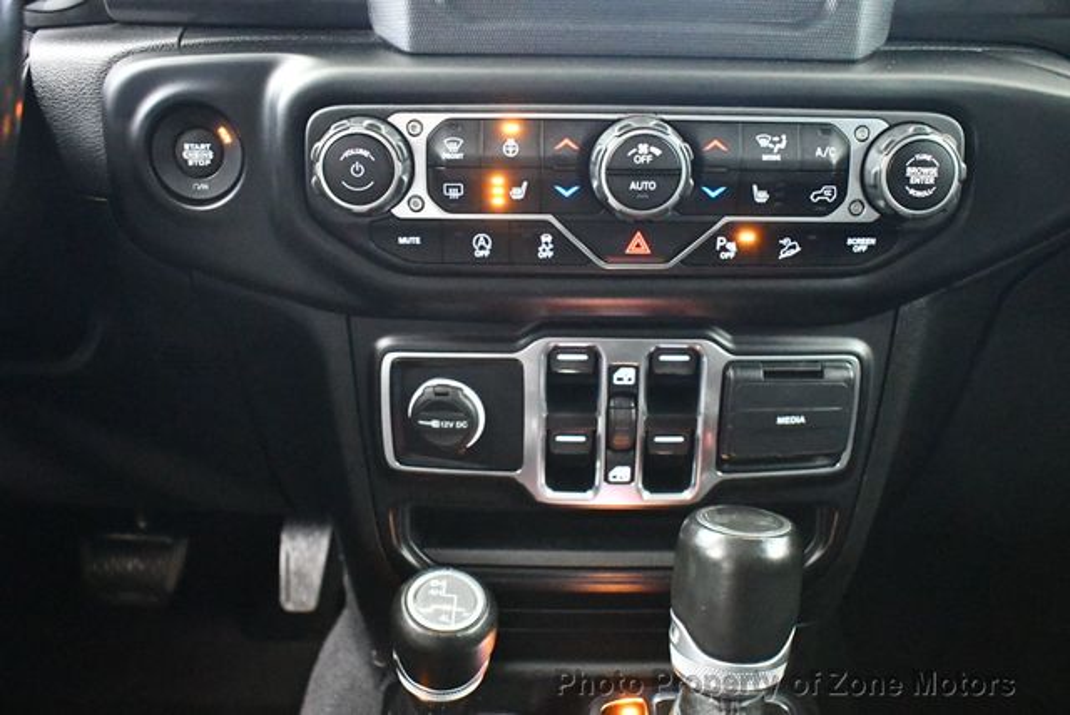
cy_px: 358
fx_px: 1071
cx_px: 535
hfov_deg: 53.1
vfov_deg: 36.9
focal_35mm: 36
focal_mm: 18
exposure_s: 1/30
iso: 12800
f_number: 3.5
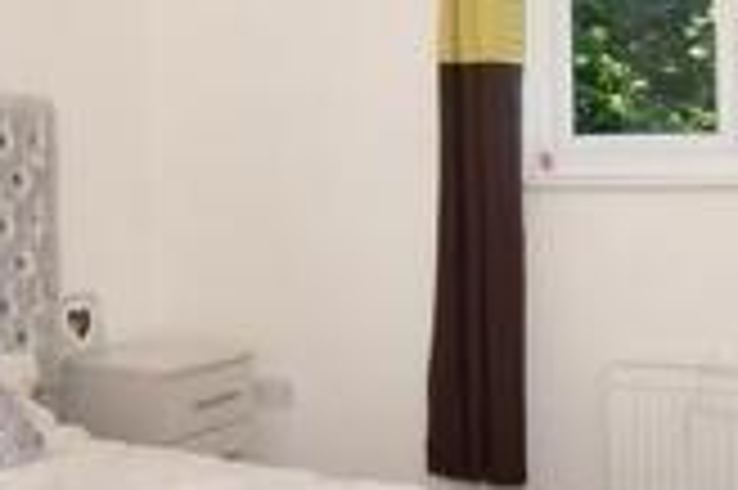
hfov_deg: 33.2
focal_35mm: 60
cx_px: 486
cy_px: 155
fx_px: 1229
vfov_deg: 22.5
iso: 400
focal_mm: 10
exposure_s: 1/200
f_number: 7.1
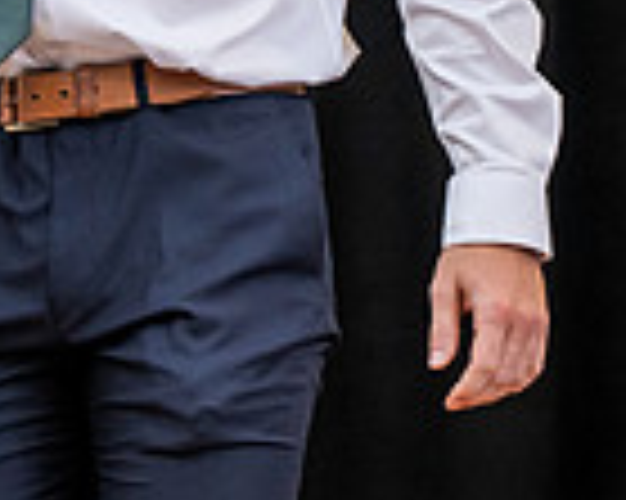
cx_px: -225
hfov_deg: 4.8
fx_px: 7461
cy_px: -209
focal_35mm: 403
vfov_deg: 3.8
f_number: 3.5
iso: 1600
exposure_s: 1/200
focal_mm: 103
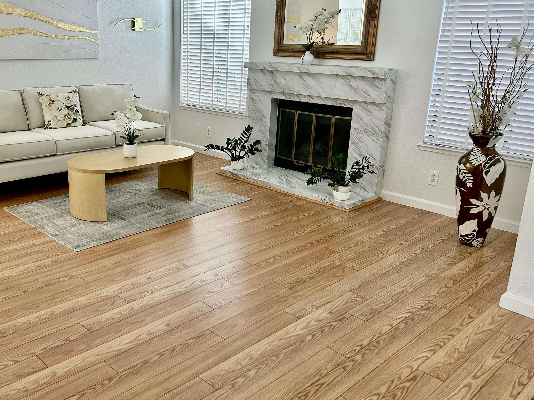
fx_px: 509
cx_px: 202
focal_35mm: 33
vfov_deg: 42.9
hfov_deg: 54.7
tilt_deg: -15.1
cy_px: 179
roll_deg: +0.1
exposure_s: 1/120
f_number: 1.5
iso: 125
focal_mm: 5.7
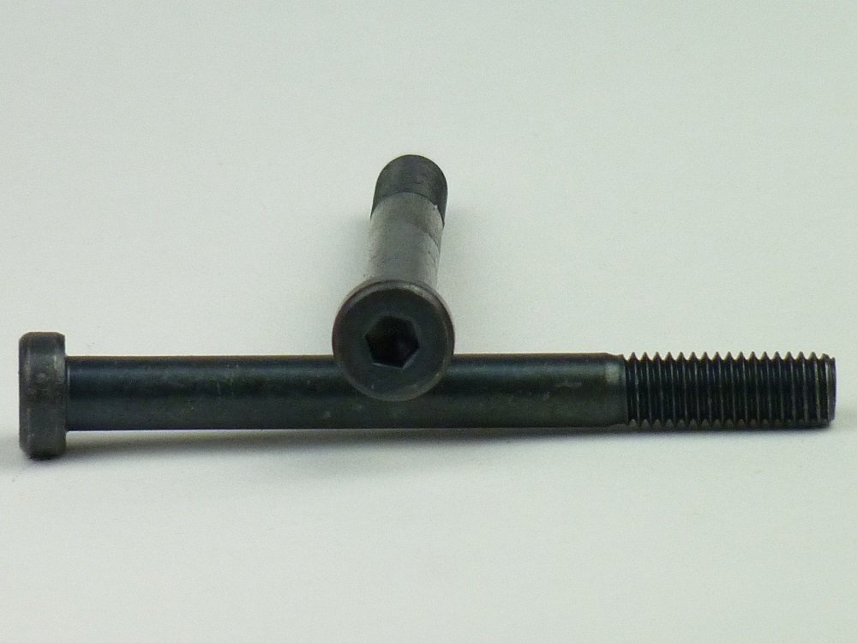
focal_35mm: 392
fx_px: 9705
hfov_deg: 5.1
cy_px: 322
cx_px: 428
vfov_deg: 3.8
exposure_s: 1/200
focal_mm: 69.7
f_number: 3.7
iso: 250
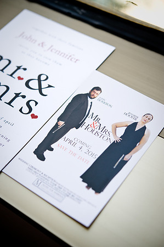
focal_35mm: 60
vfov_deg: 33.4
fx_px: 411
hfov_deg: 22.6
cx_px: 82
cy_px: 124
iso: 640
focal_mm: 60
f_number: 4
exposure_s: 1/160
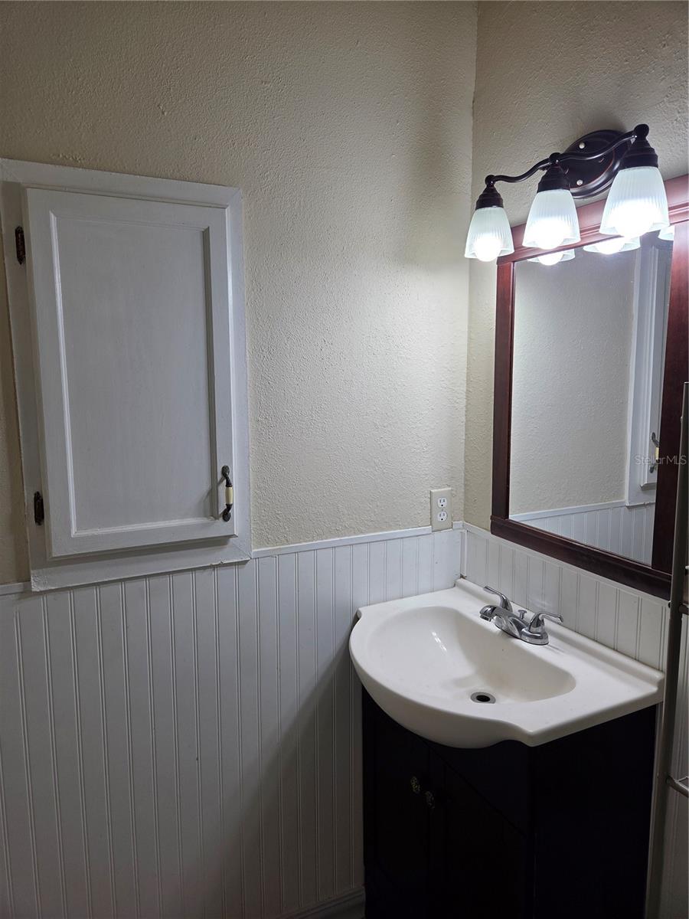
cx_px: 344
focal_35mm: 23
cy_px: 460
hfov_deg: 58.9
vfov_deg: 73.9
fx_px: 610
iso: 40
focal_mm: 5.4
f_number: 1.8
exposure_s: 1/120
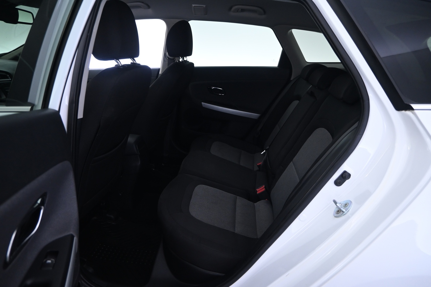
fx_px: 287
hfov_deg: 73.7
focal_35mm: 24
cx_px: 216
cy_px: 144
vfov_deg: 53.1
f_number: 3.5
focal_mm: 16
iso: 1000
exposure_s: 1/13
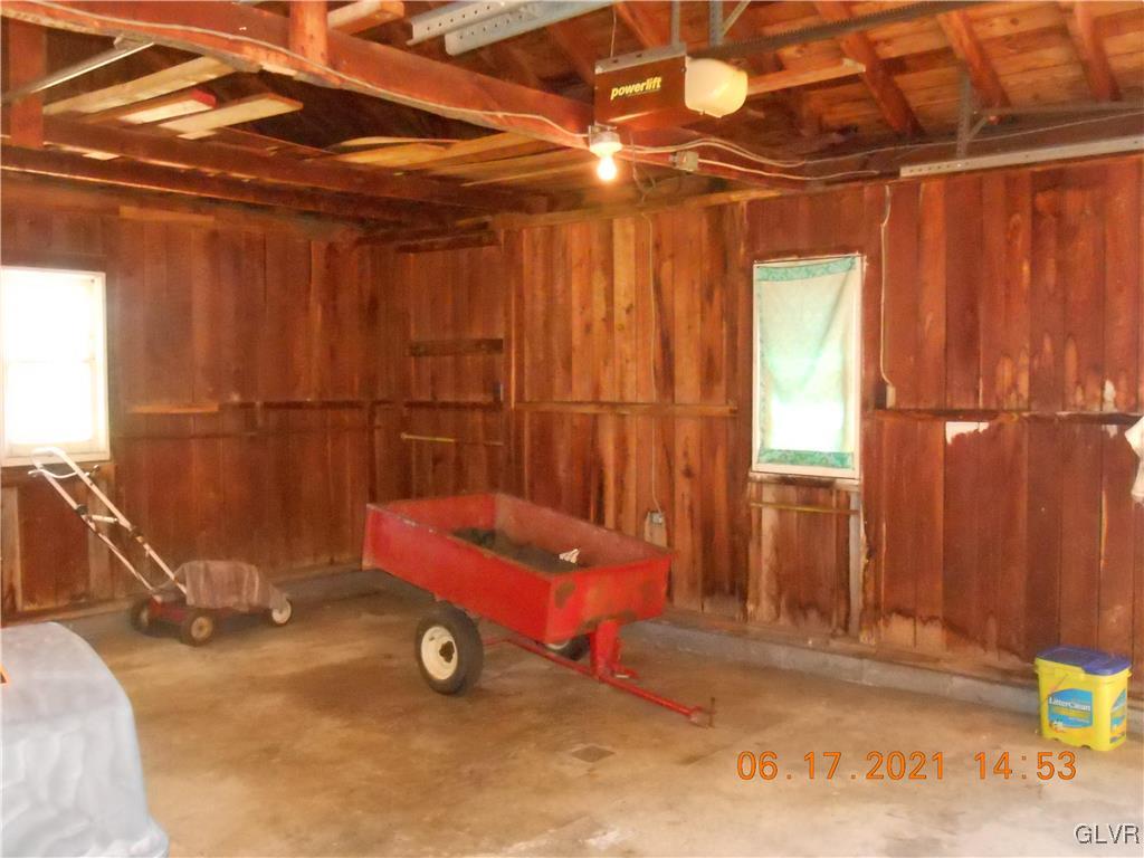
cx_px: 572
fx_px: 1124
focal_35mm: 34
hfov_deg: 54.0
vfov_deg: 41.8
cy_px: 429
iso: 1600
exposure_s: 1/30
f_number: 3.9
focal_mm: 6
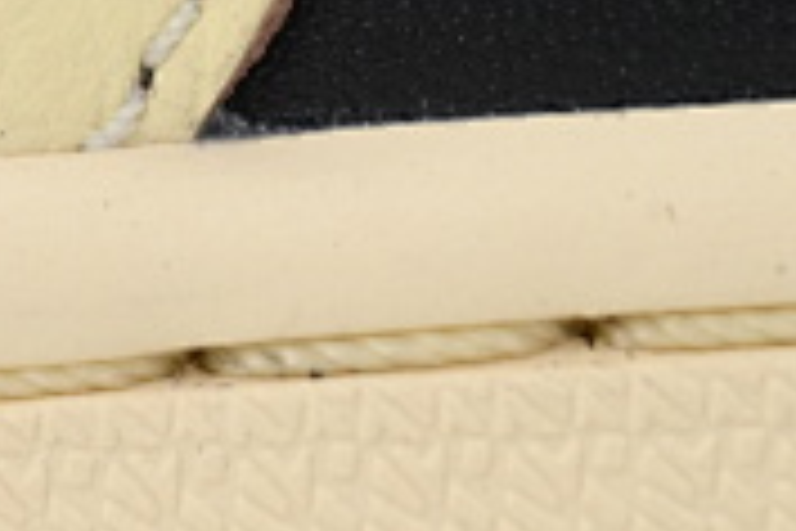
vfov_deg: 2.9
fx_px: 10414
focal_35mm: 471
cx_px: -63
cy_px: -497
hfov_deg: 4.4
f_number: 11
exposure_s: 1/100
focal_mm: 104
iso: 400
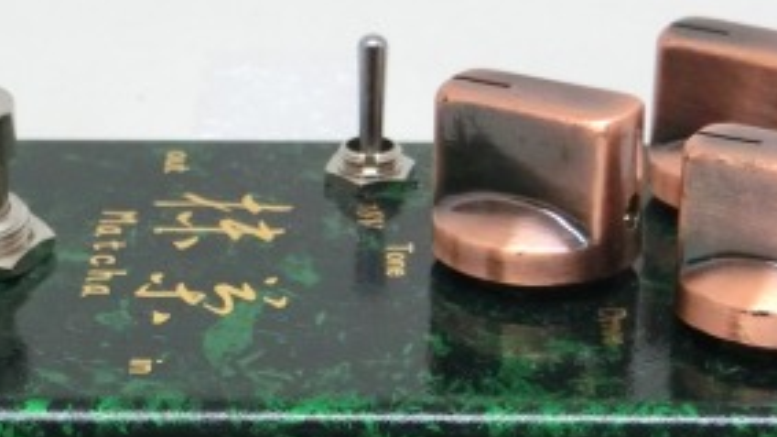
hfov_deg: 14.5
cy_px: 478
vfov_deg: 8.1
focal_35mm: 148
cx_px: 346
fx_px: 3048
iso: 400
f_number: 5
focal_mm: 10.7
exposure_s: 1/100
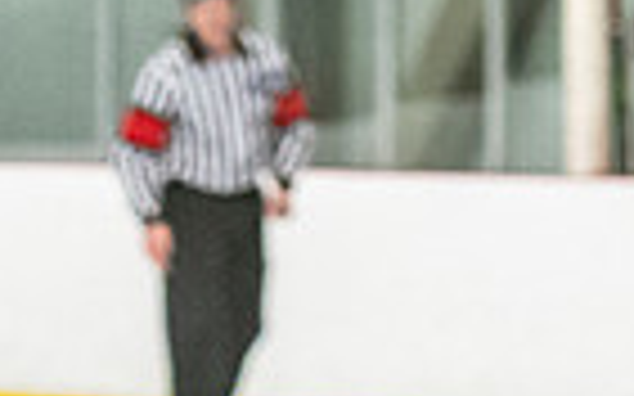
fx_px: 13144
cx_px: -395
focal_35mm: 761
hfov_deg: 2.8
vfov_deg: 1.7
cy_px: 692
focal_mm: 98
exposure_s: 1/800
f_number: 2.8
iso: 3200
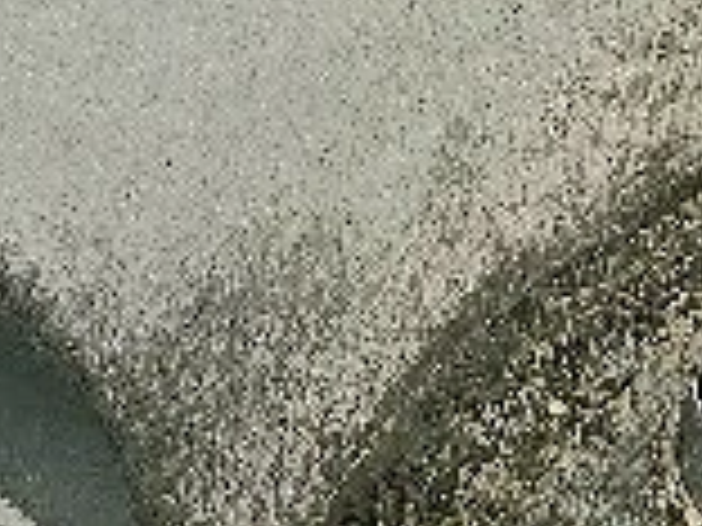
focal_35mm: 147
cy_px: -1142
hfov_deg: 13.1
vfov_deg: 8.3
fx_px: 2981
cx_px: 846
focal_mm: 6.3
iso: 80
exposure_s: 1/39.4
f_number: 1.7
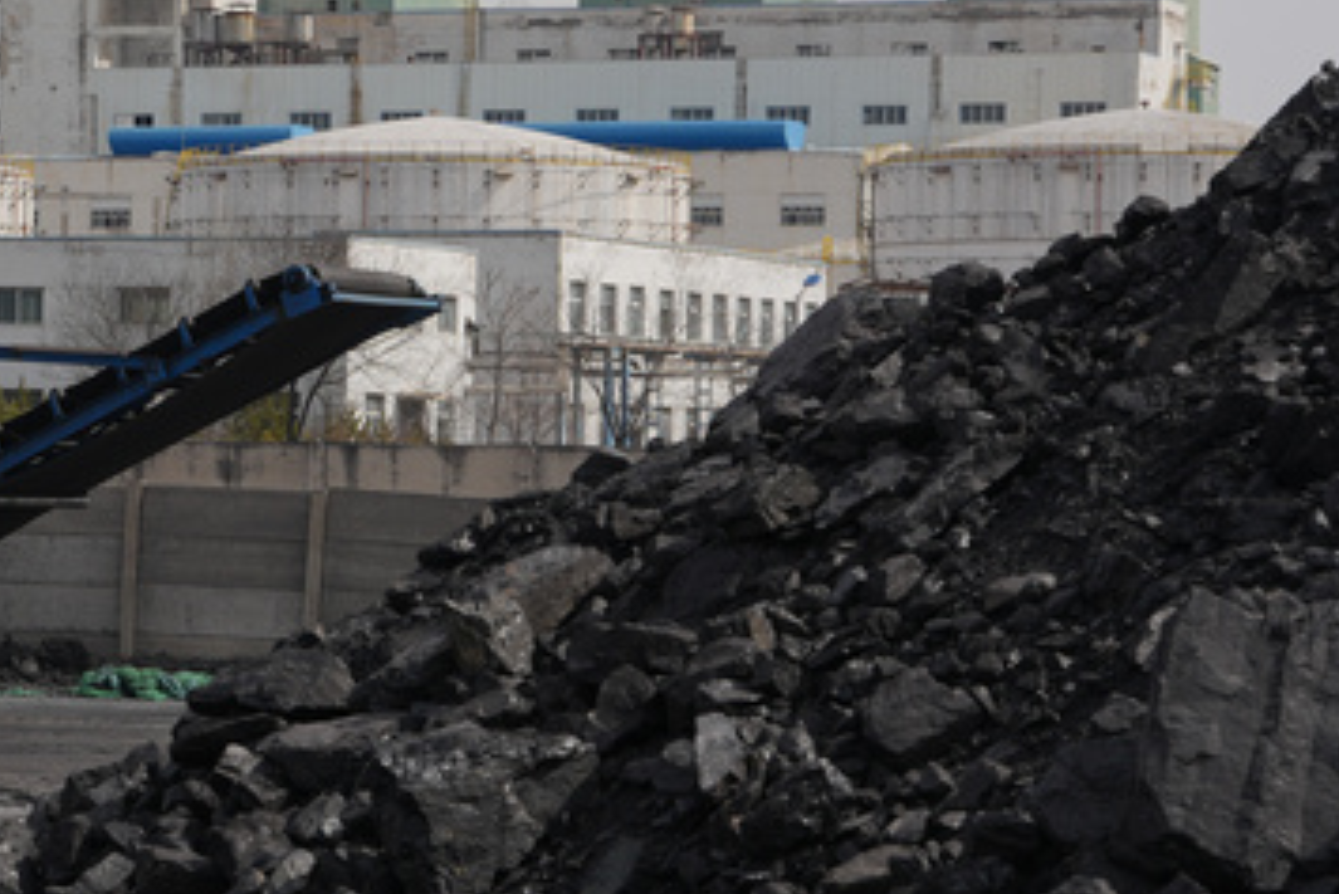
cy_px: 396
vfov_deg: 9.3
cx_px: -98
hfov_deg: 13.7
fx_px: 5470
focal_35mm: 147
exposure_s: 1/400
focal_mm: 51
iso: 125
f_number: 8
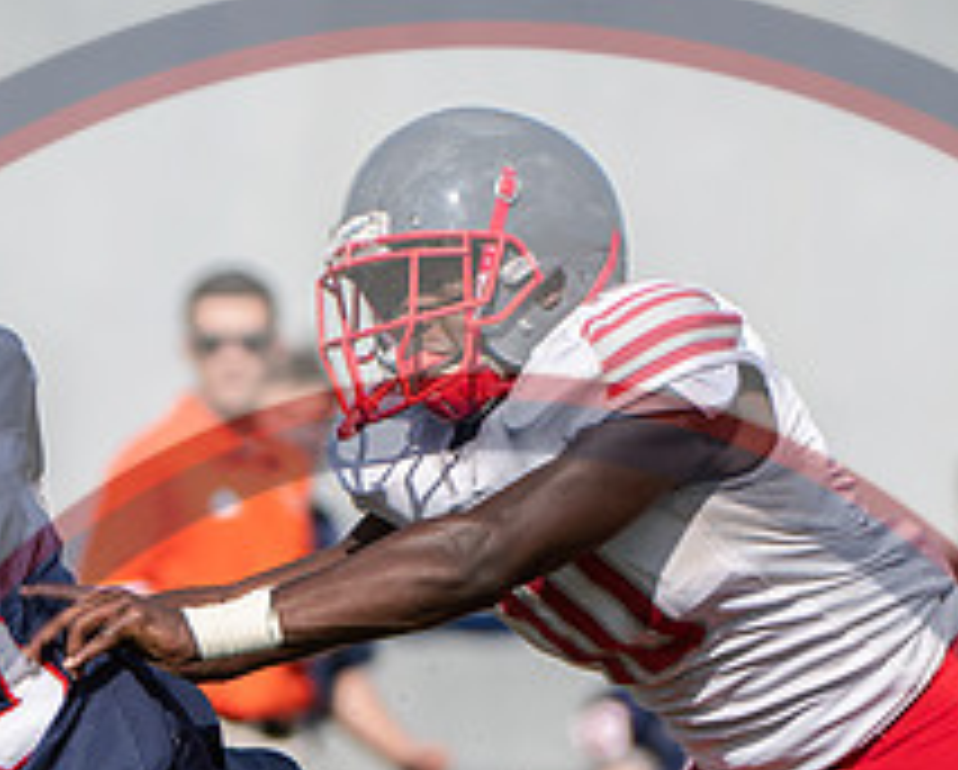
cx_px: 143
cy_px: 850
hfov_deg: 2.6
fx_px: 20925
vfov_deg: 2.1
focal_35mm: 737
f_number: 4
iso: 64
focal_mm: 220
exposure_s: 1/1000
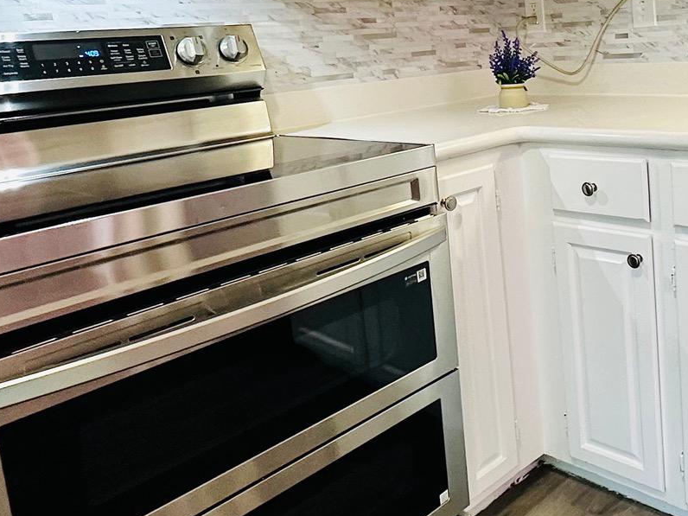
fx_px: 716
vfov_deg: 38.7
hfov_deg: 47.9
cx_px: 571
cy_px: 132
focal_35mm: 36
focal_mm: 2.22
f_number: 2.2
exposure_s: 1/60
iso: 200
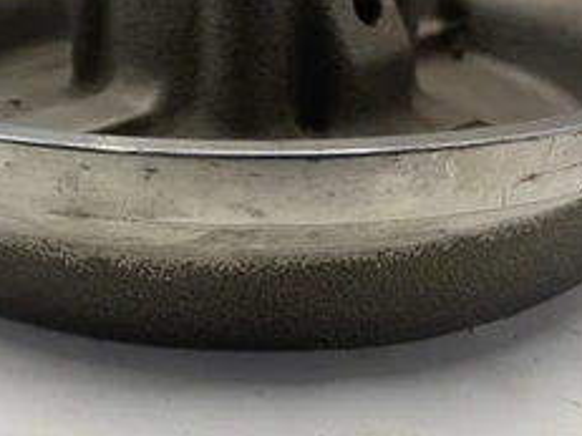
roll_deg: -1.2
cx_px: 214
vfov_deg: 32.1
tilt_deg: -22.3
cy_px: 192
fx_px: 756
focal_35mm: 45
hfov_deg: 41.8
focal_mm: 4.25
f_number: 1.8
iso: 64
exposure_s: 1/121
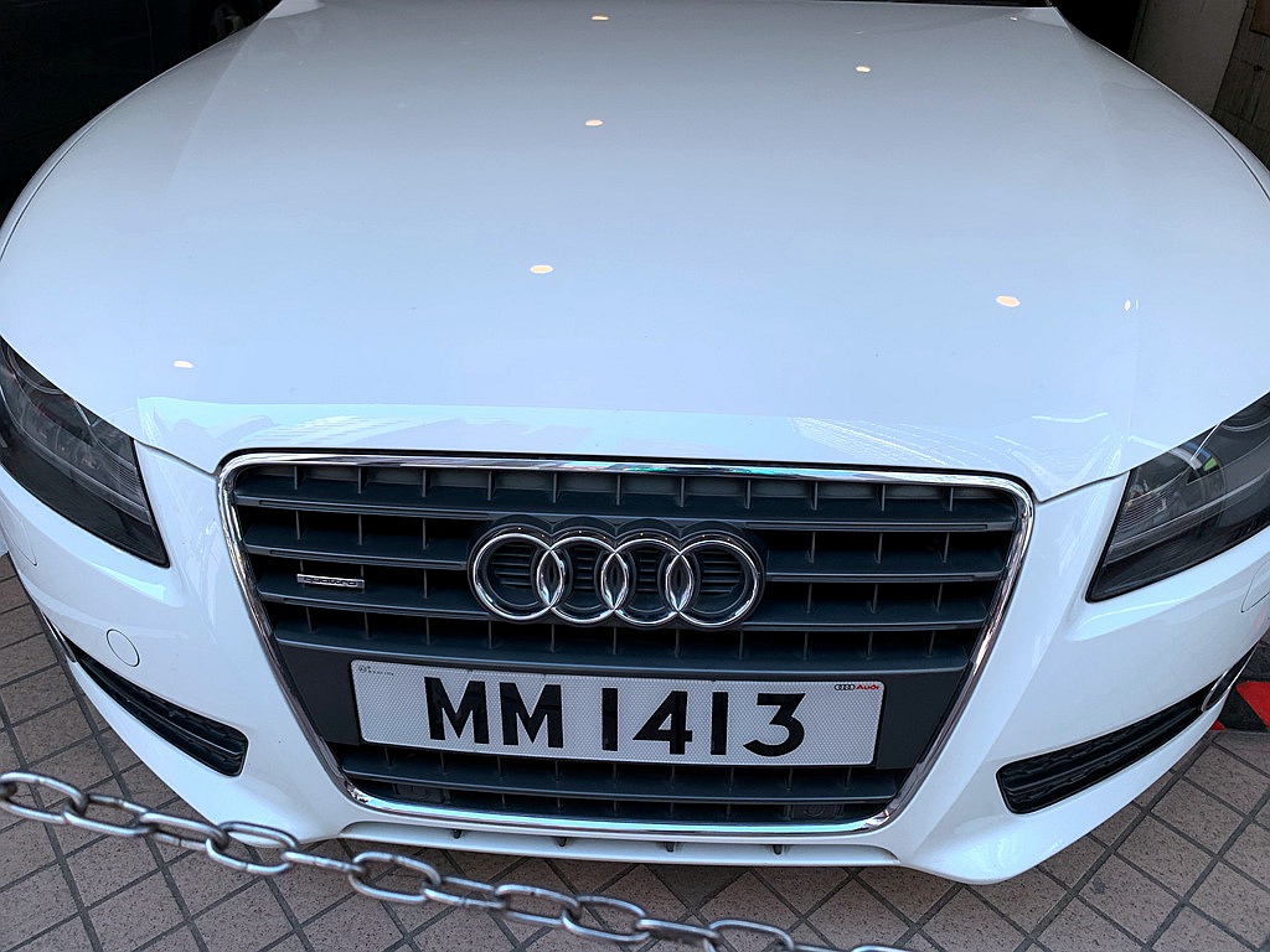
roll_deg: -1.3
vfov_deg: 53.1
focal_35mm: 26
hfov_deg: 67.3
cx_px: 635
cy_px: 476
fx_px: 954
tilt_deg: -32.4
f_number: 1.8
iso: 25
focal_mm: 4.25
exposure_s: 1/465
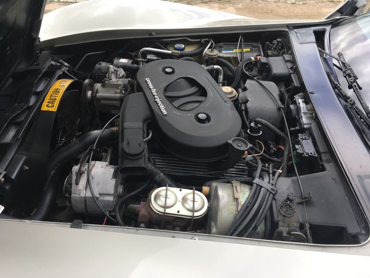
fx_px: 310
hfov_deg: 61.7
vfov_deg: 48.2
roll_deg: +0.8
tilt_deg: -44.0
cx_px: 185
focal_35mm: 29
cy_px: 139
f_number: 2.2
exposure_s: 1/217
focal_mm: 4.15
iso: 25
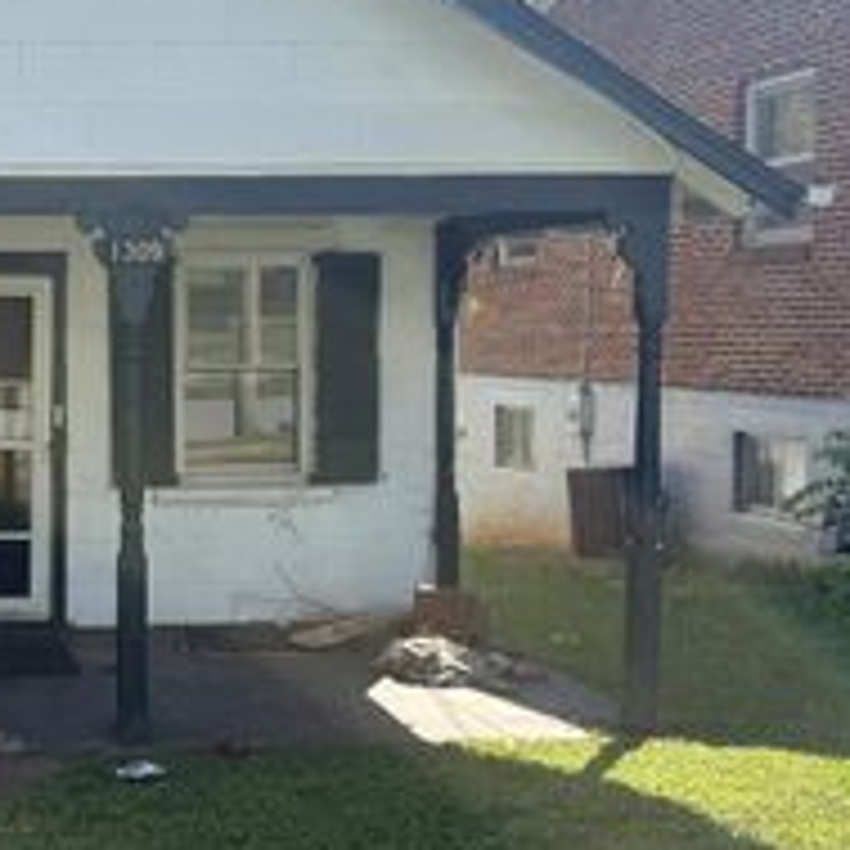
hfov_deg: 28.5
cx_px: -18
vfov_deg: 30.5
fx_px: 1556
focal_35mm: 56
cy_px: 380
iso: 80
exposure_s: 1/2299
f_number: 1.78
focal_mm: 6.76
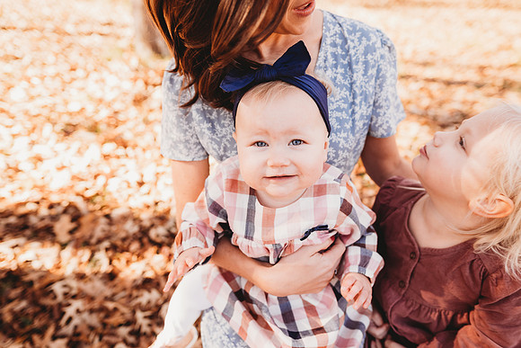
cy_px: 174
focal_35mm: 24
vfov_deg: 53.2
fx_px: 347
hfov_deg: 73.7
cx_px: 260
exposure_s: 1/160
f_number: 2.8
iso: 100
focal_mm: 24
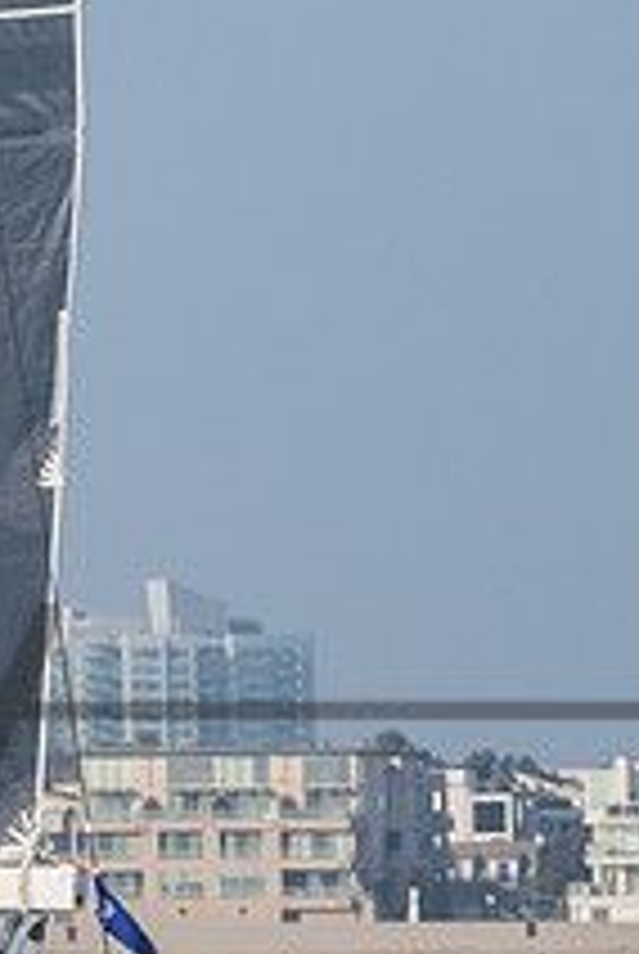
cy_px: 392
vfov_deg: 3.1
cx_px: -500
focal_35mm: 665
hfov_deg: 2.1
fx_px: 17647
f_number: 8
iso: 400
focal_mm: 145
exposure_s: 1/500
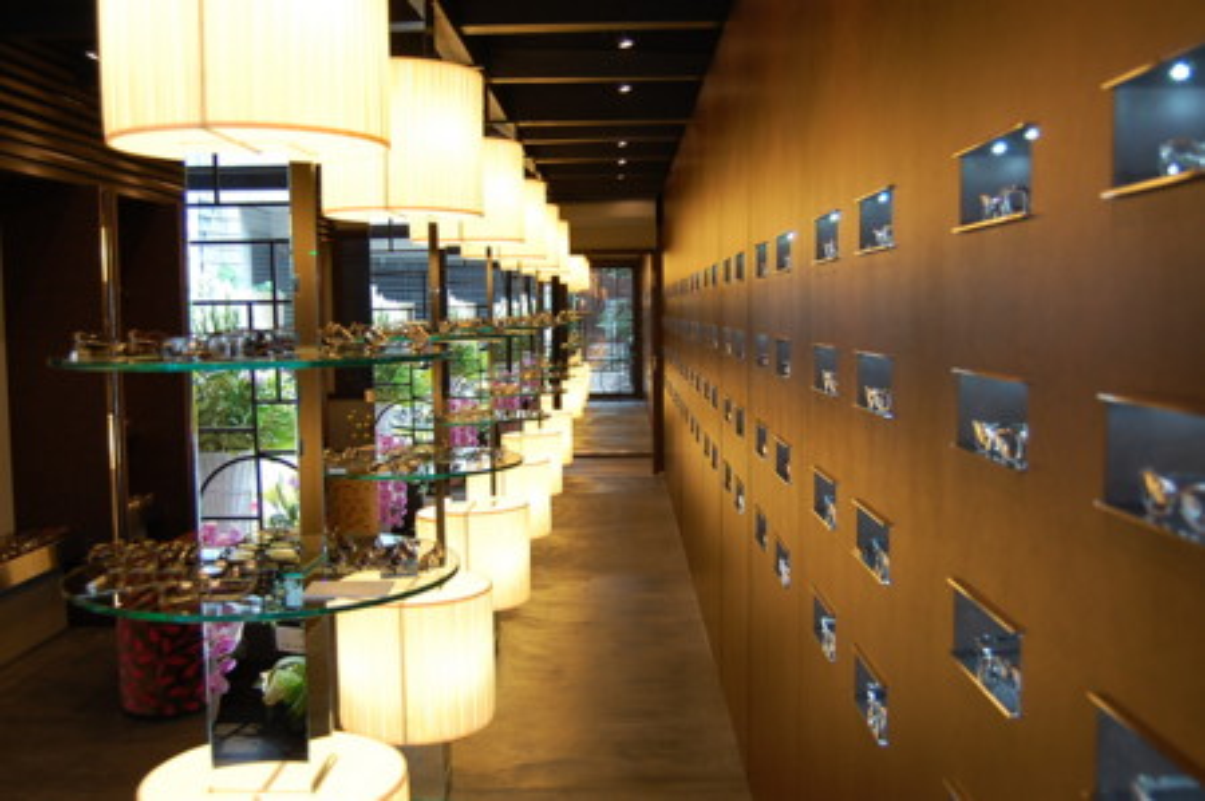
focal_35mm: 34
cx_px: 602
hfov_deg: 55.2
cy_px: 400
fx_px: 1154
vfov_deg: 38.3
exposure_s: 1/40
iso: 400
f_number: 3.8
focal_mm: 23
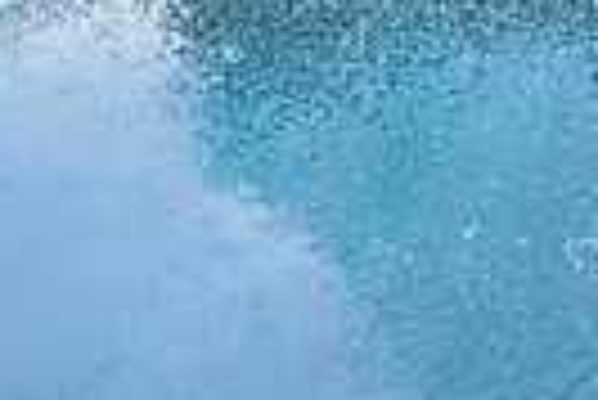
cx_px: 1111
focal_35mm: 3134
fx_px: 52115
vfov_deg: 0.4
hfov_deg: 0.7
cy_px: 317
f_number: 5.6
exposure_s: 1/1250
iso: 720
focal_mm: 480
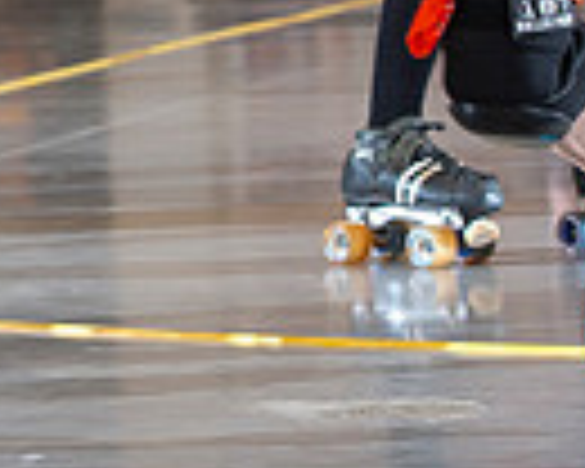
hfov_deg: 4.8
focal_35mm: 398
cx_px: -675
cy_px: -223
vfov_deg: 3.9
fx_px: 6891
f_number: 5.6
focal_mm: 95
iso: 640
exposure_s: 1/160
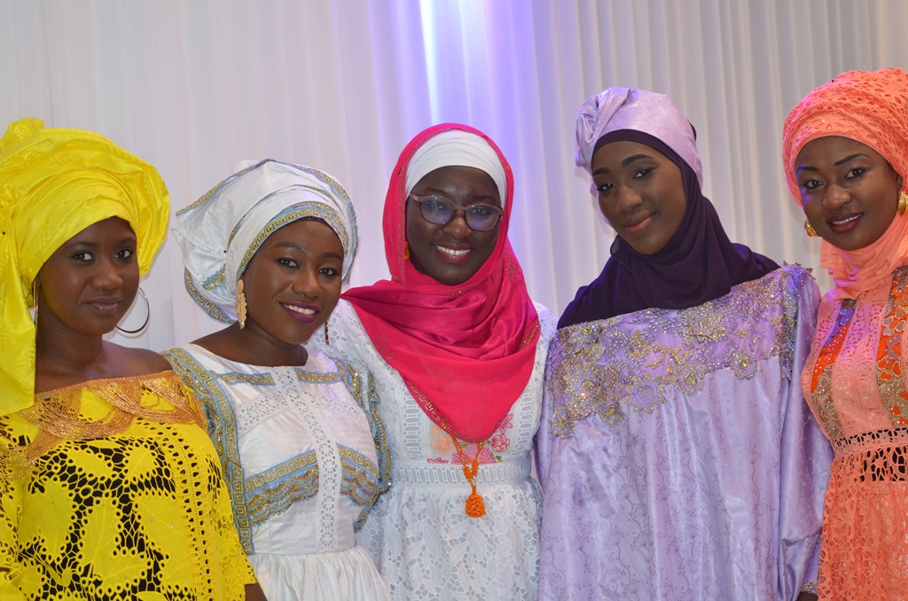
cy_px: 300
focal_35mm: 105
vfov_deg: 13.0
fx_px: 2643
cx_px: 454
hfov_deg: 19.5
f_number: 4
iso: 800
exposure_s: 1/60
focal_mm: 70
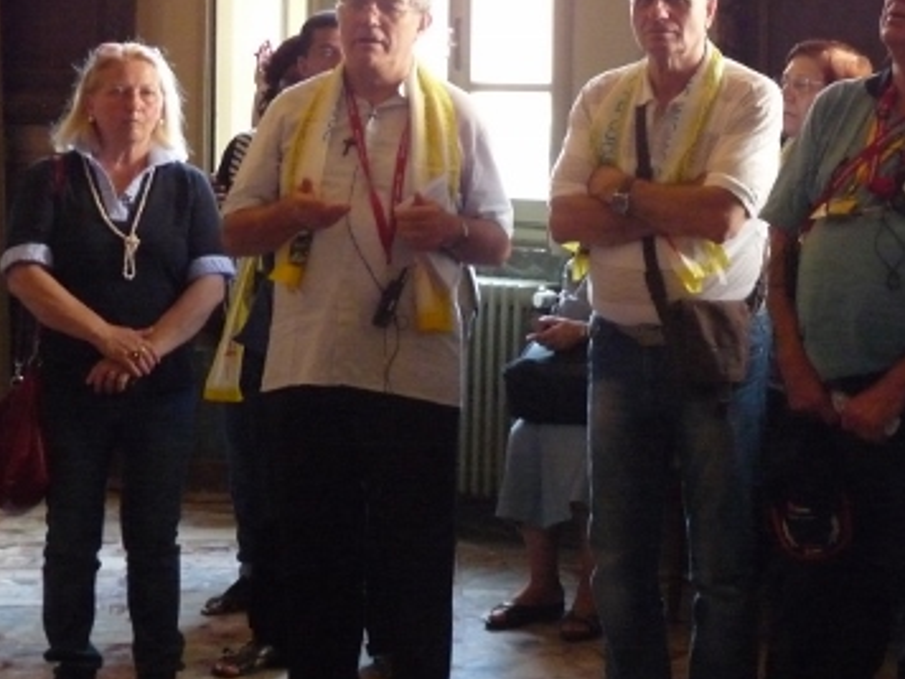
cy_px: 97
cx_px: 722
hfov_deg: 19.6
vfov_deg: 14.8
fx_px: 2588
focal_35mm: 99
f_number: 3.2
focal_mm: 9.9
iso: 800
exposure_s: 1/40
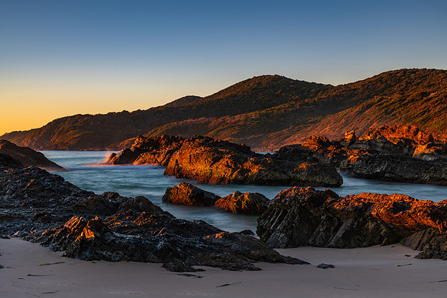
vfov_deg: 27.4
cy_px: 149
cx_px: 224
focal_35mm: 49
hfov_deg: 40.2
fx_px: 612
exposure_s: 2.5
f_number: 9
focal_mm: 48
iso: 31
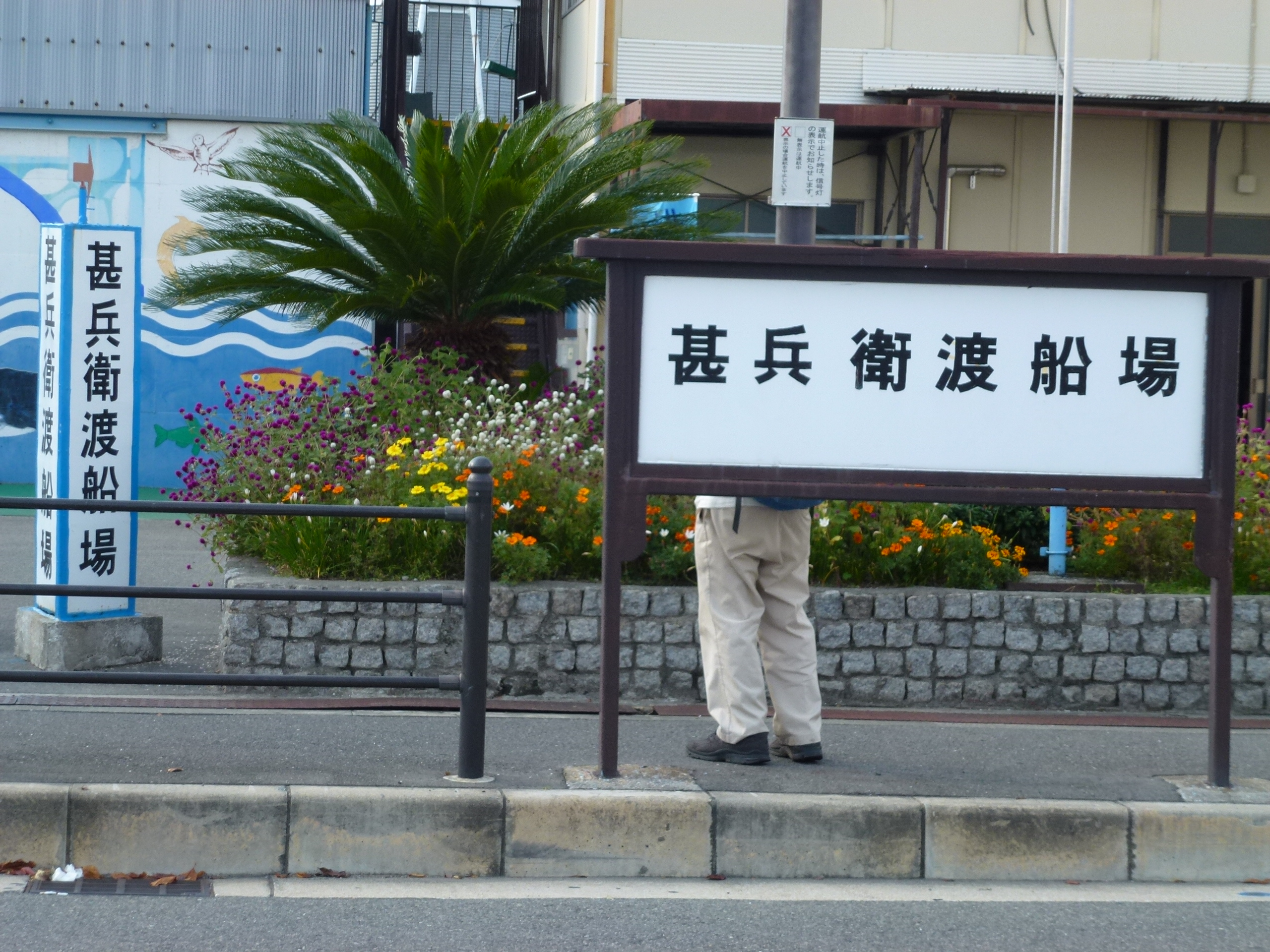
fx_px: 3265
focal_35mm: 89
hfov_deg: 22.0
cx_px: 635
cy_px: 476
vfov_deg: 16.6
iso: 100
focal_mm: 16
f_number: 4.9
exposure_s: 1/125
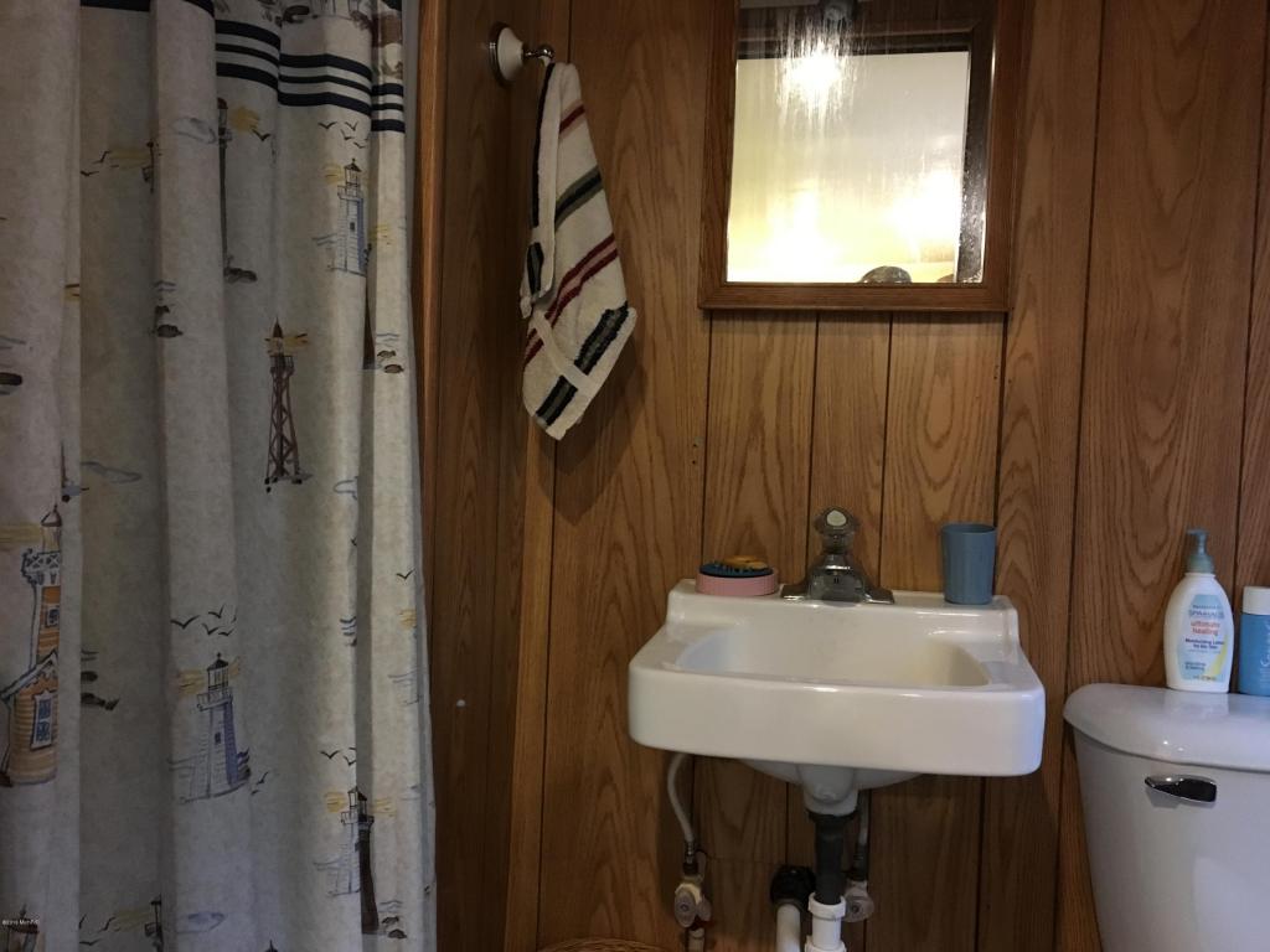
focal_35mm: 29
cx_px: 635
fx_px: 1064
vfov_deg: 48.2
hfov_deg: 61.7
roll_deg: -1.6
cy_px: 476
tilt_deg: -2.7
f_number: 2.2
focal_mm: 4.15
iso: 200
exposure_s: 1/15
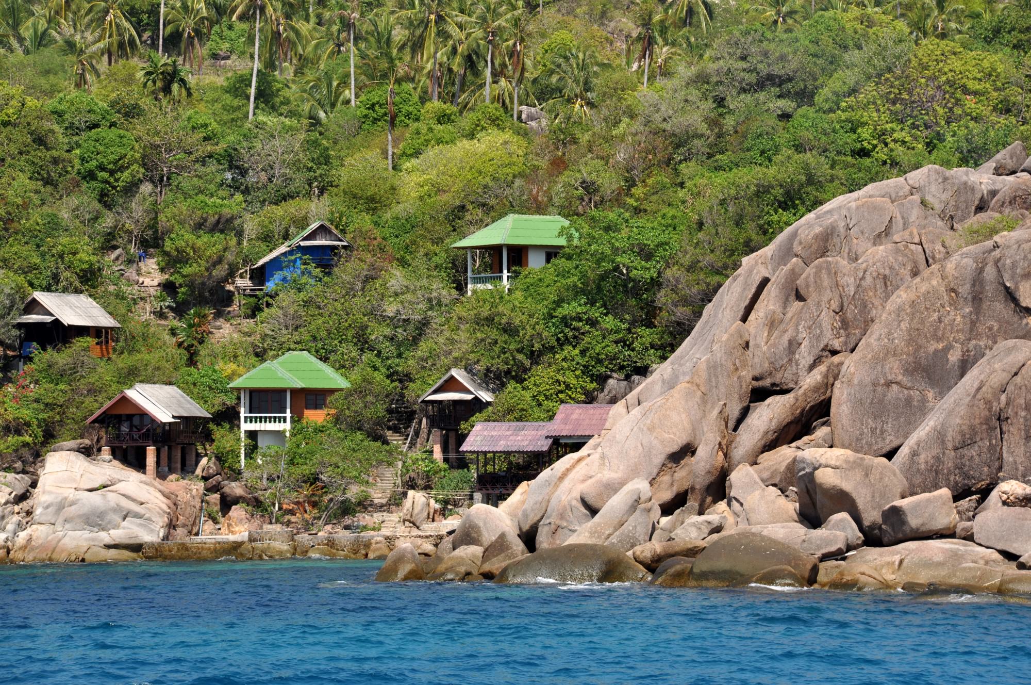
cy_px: 342
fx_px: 4505
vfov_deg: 8.7
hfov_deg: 13.1
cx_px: 516
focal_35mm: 158
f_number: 11
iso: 200
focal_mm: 105
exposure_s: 1/320
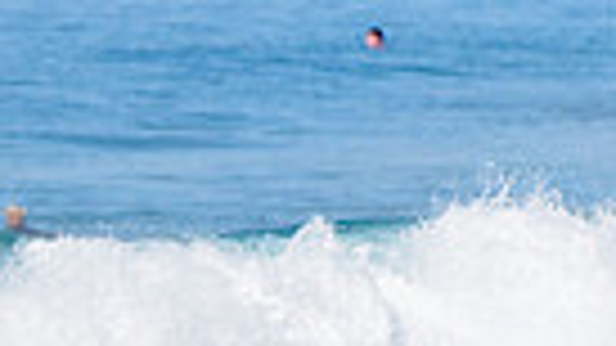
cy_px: 366
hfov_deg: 1.0
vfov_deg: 0.5
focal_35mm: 2213
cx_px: -432
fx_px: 36140
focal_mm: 500
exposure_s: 1/2000
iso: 140
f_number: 5.6
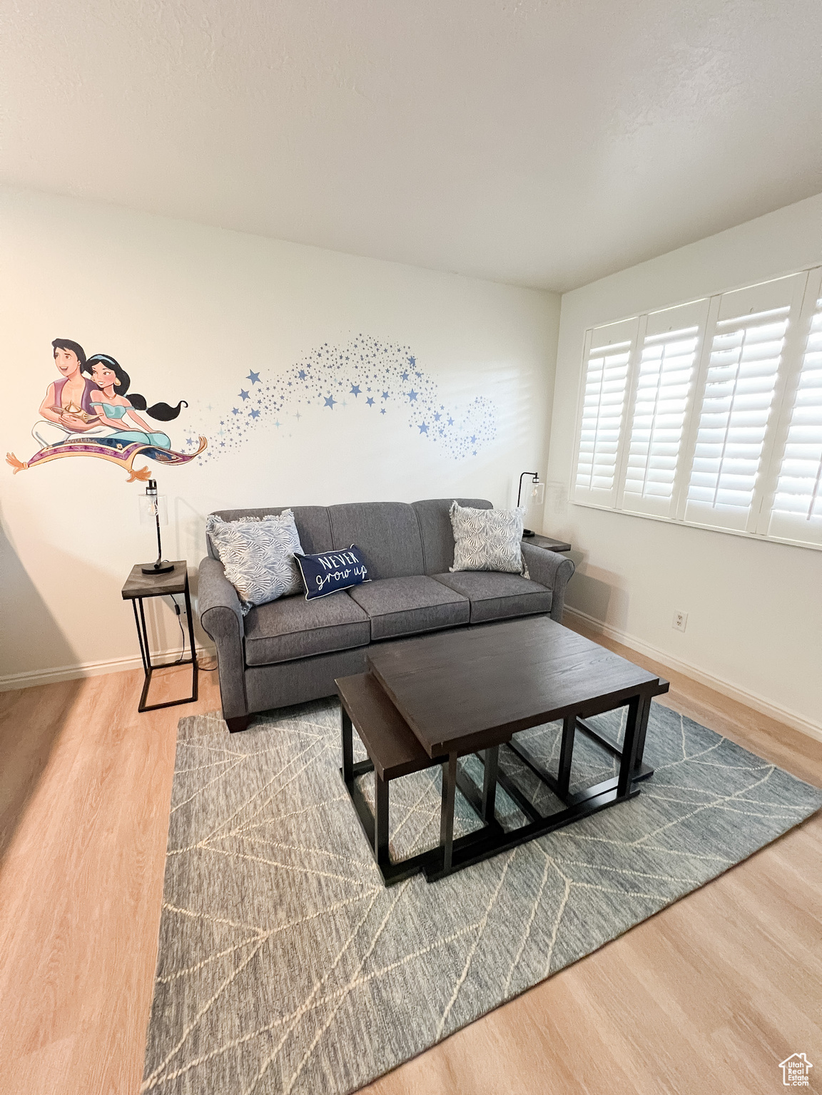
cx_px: 411
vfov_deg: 106.2
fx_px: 412
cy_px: 548
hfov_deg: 89.9
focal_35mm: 13
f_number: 1.8
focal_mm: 1.57
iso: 400
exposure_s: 1/60
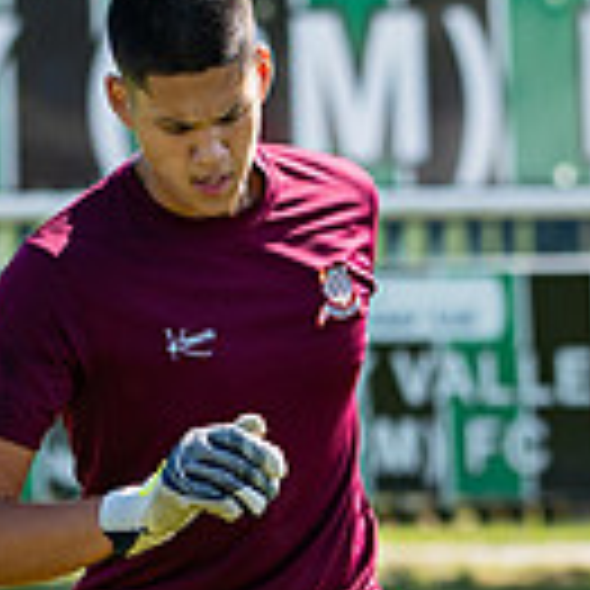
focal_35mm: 1081
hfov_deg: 1.6
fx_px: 20845
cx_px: 337
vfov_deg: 1.6
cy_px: 710
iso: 80
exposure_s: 1/1250
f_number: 2.8
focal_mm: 135
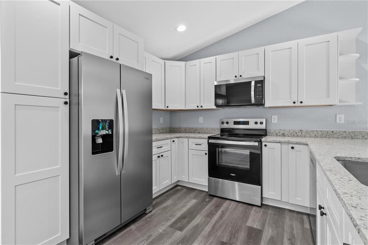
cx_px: 184
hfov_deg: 95.0
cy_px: 122
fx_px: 169
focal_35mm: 16
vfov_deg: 72.0
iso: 250
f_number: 8
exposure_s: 1/1.25
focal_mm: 11
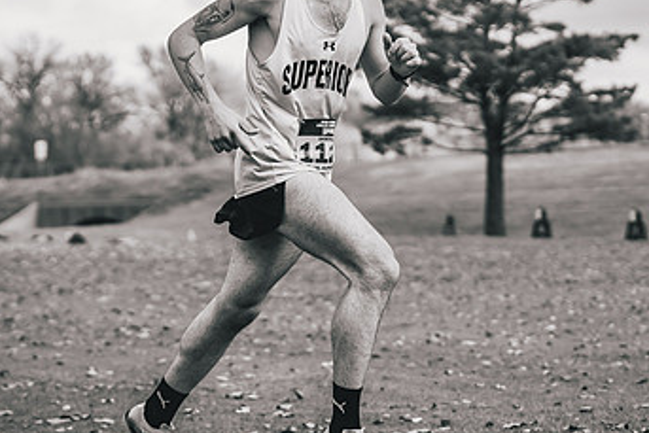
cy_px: 188
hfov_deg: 18.7
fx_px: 1966
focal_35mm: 109
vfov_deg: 12.6
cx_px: 281
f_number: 2
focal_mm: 53
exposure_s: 1/3200
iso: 200
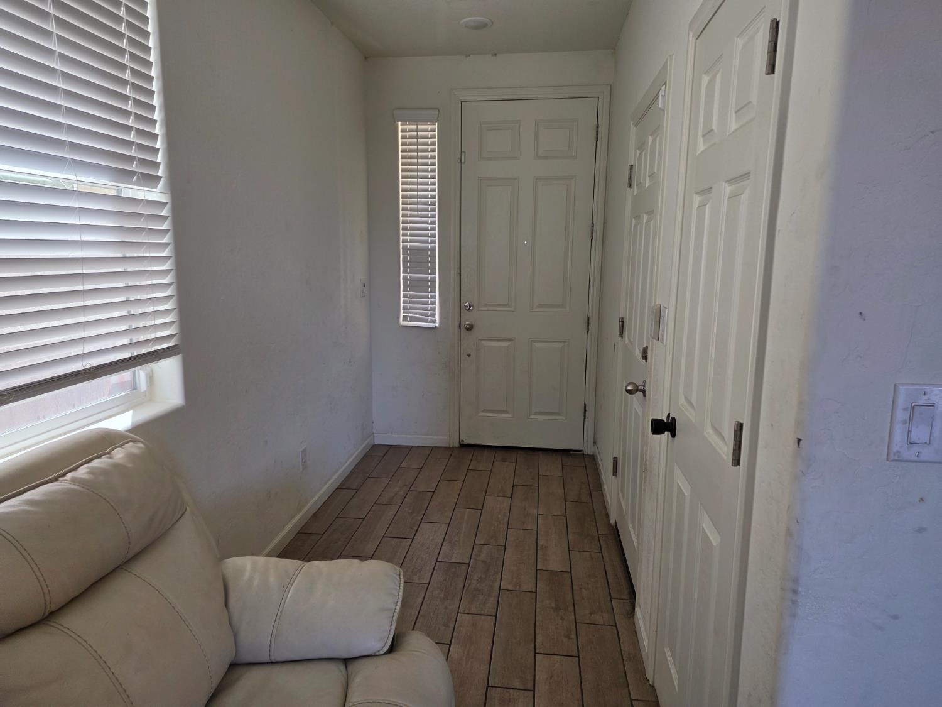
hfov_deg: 73.9
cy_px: 354
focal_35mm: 23
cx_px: 471
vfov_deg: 58.9
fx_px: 626
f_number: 1.7
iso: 80
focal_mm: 6.25
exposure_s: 1/120
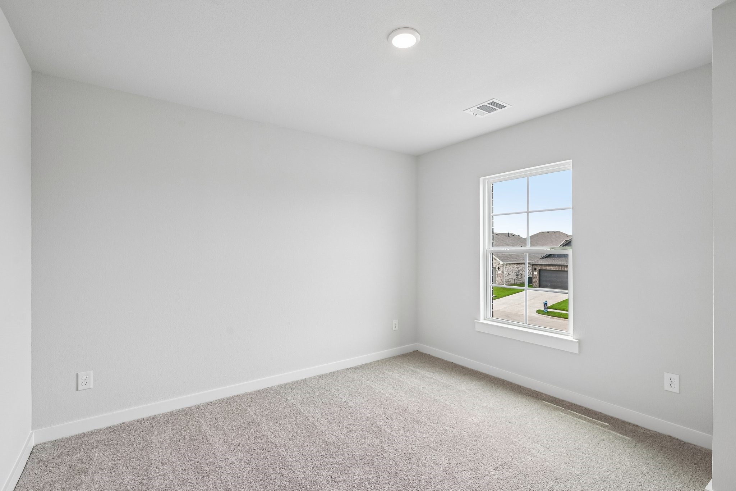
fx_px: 327
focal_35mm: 16
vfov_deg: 73.7
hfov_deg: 96.7
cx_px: 368
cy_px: 246
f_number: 8
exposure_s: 1/160
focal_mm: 16
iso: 400
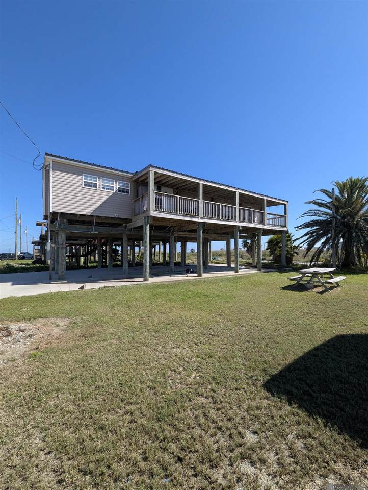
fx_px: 184
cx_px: 184
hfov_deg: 90.0
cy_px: 245
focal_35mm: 13
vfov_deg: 106.1
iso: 44
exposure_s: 1/1198
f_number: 2.2
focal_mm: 1.95
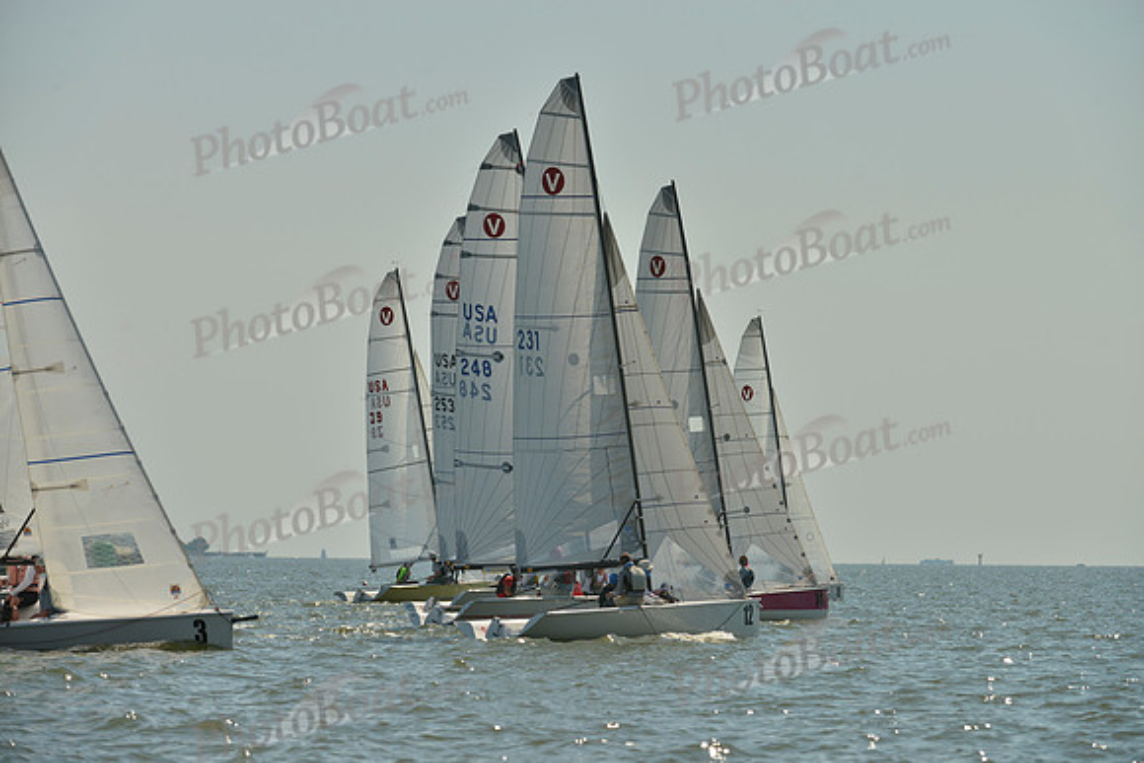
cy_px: 382
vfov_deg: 6.2
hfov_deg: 9.4
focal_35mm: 220
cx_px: 572
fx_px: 6992
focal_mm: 220
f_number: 8
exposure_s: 1/1250
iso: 200
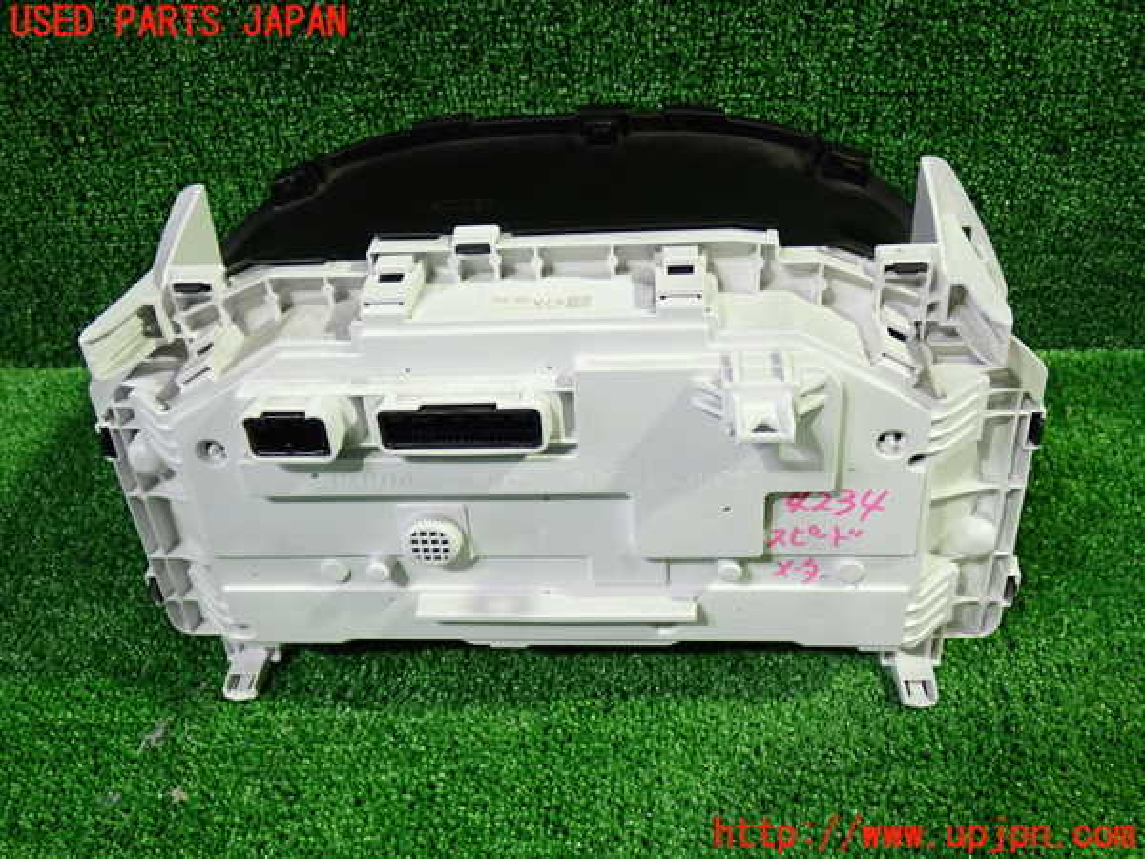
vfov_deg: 44.2
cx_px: 572
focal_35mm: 32
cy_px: 430
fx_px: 1058
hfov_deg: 56.8
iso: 400
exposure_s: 1/30
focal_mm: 5.79
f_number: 2.4
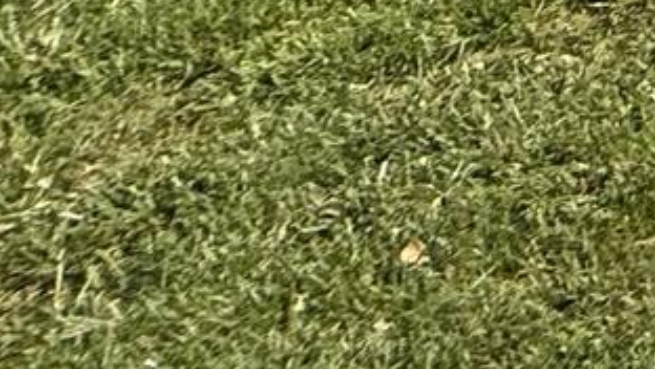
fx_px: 1738
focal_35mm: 100
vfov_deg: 8.4
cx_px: 2118
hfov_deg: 10.5
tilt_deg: -3.5
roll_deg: +0.5
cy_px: -971
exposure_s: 1/2506
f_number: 2.2
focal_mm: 2.22
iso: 50
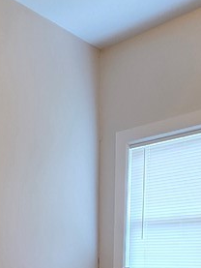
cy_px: 321
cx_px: 26
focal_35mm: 48
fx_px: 371
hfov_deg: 29.2
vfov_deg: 32.7
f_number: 2.2
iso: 400
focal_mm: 2.2
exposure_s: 1/60
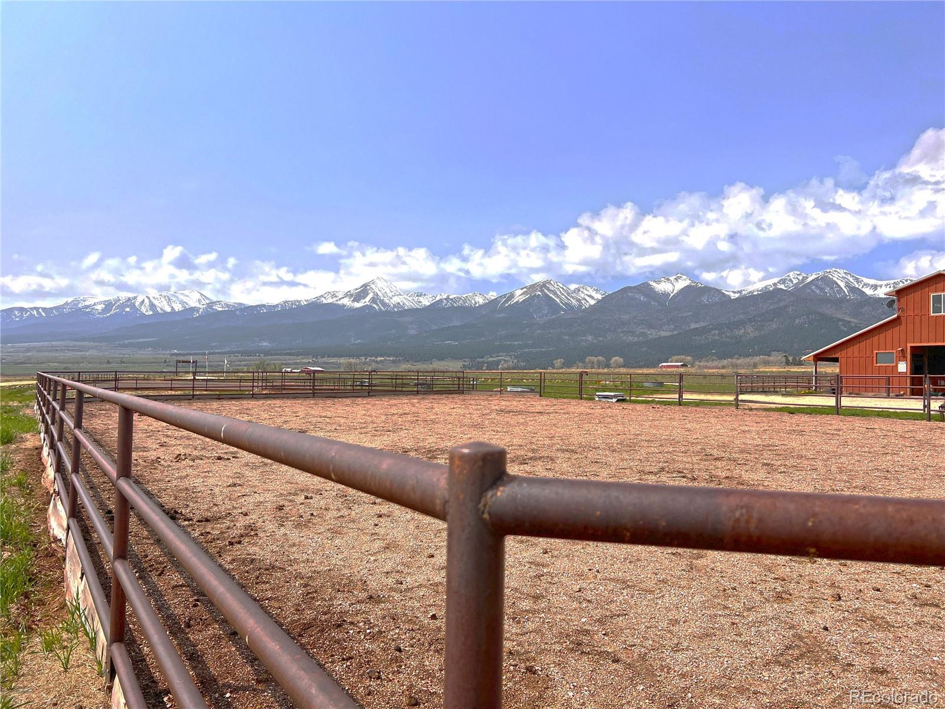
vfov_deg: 53.1
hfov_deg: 67.3
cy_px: 354
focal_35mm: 26
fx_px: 710
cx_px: 472
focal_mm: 5.7
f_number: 1.5
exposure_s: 1/7463
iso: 50
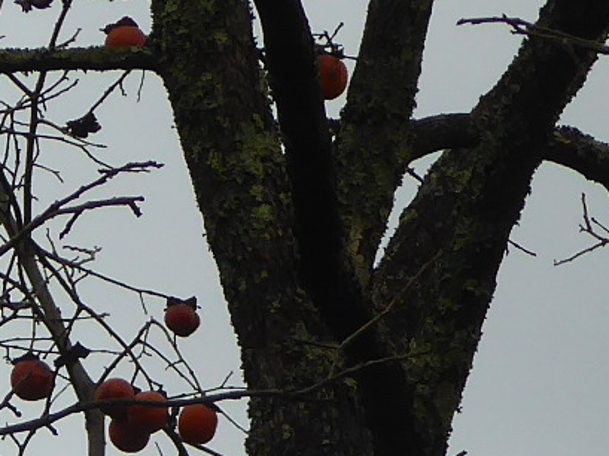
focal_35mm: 376
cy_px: 510
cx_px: 225
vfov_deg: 3.9
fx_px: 6609
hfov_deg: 5.3
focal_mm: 10.3
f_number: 4.2
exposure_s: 1/400
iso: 100
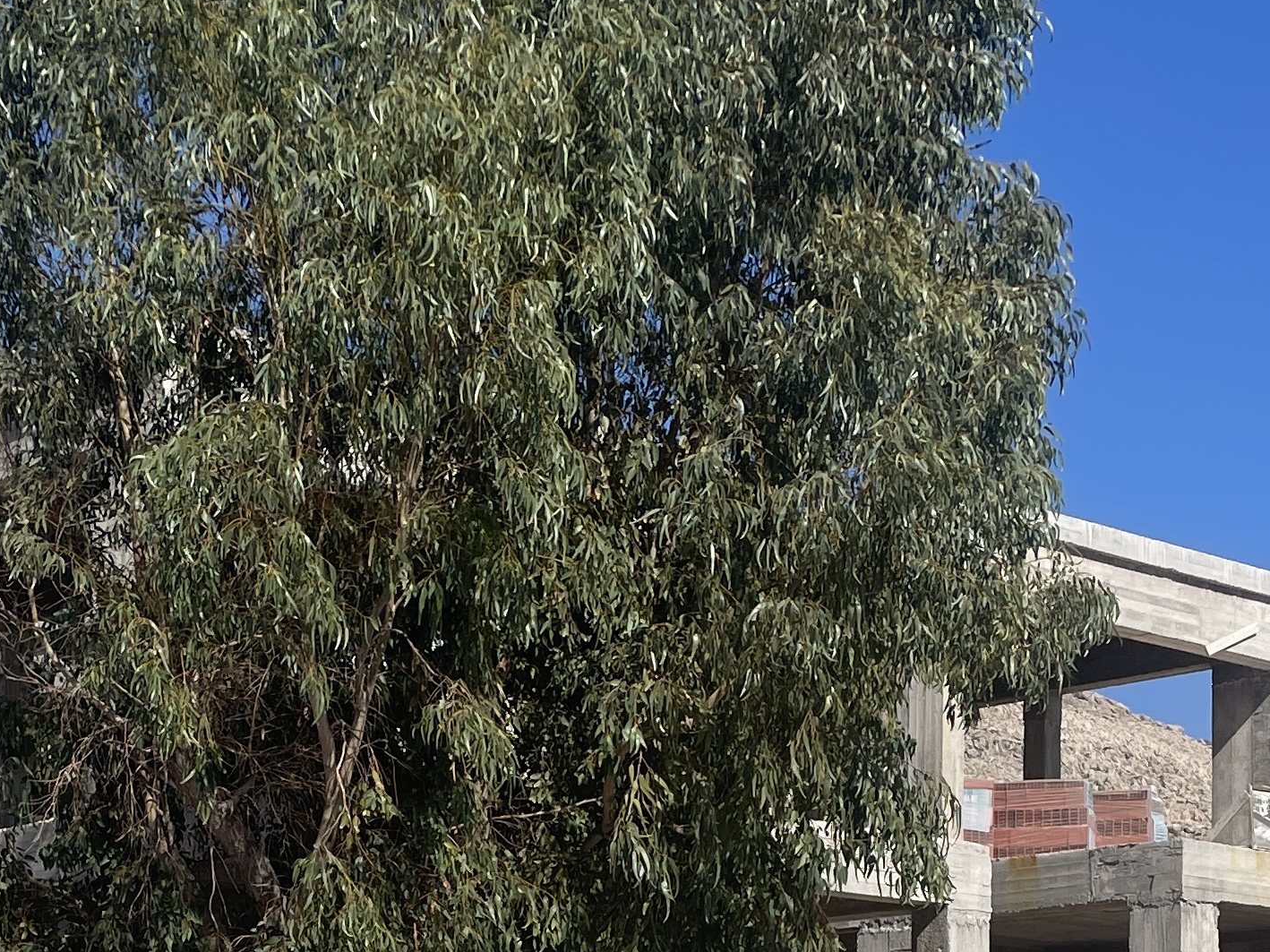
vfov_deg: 27.6
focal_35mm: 51
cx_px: 338
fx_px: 1871
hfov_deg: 36.7
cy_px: 841
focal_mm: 4.2
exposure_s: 1/5291
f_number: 1.6
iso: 32
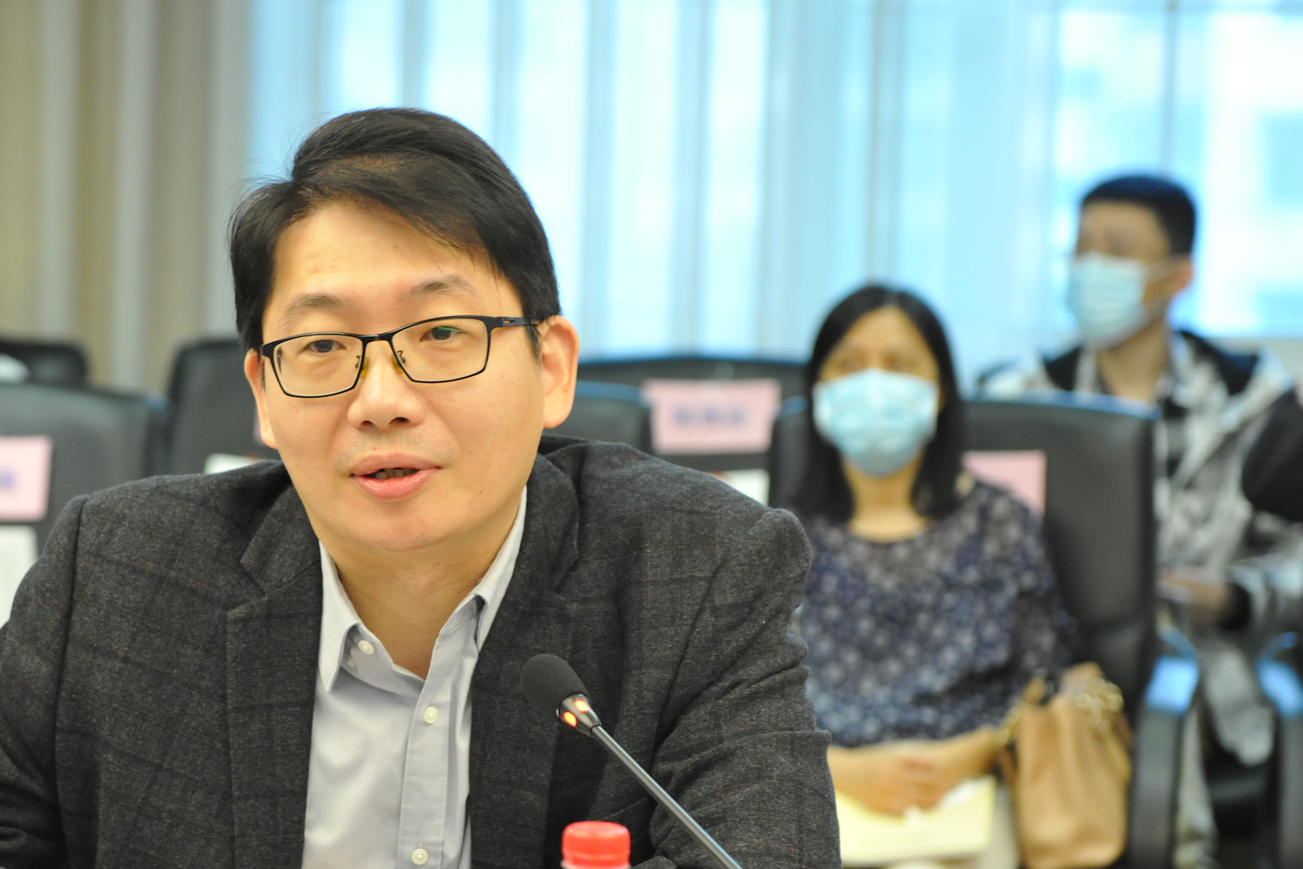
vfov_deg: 11.8
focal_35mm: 116
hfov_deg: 17.6
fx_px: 4199
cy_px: 563
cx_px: 410
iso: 1600
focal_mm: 70
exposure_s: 1/100
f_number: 4
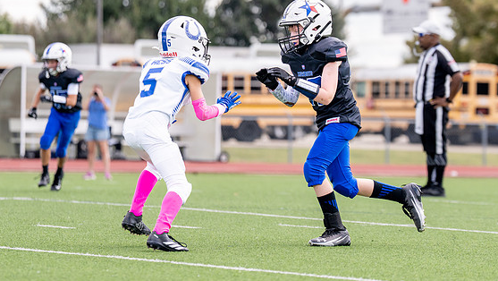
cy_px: 107
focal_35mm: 248
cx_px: 326
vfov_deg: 4.9
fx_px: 3277
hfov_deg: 8.7
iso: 250
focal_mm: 129
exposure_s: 1/2500
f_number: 2.8
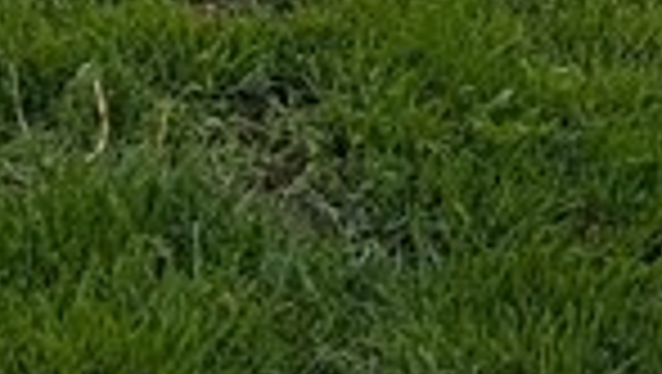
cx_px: -417
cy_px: -1032
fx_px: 3198
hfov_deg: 11.2
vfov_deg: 5.8
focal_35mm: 182
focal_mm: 6.9
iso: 20
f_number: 1.68
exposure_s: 1/742
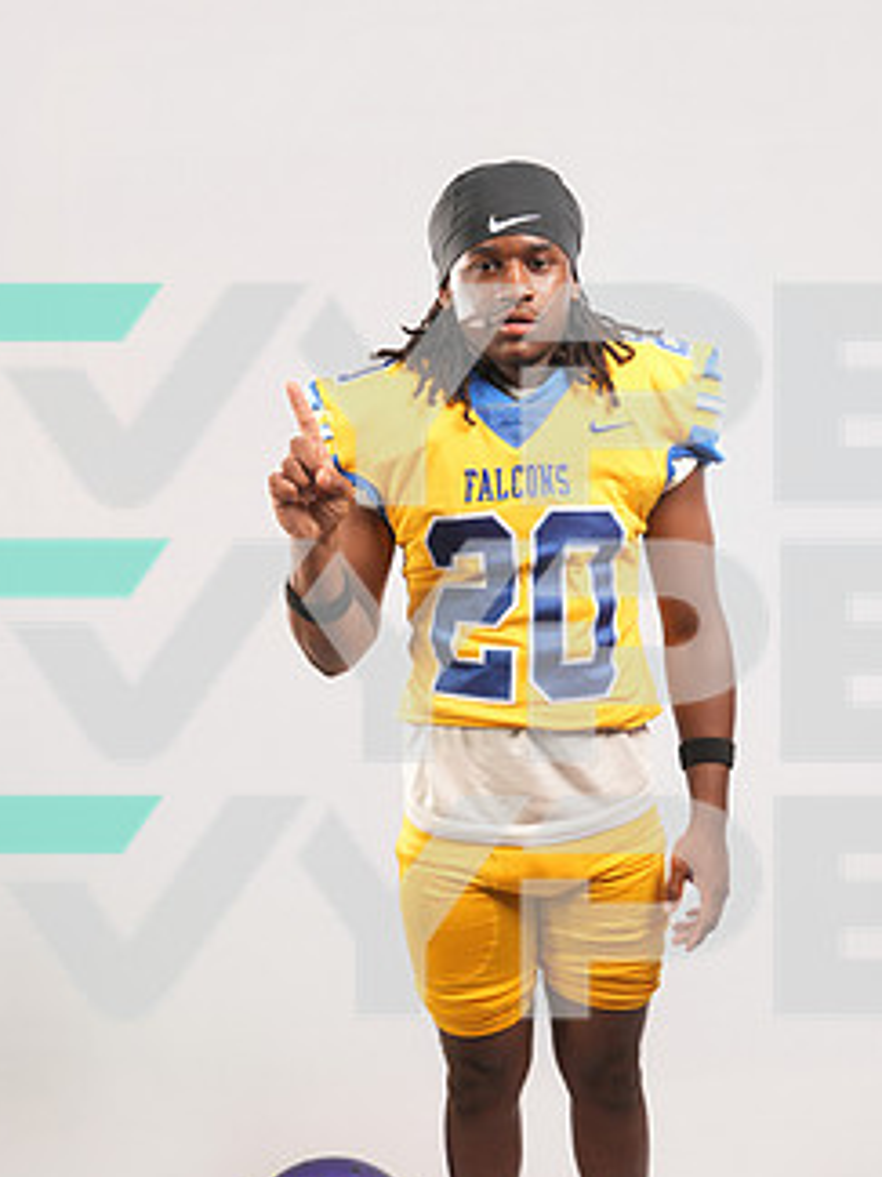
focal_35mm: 32
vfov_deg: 56.7
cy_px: 654
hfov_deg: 44.1
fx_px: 1087
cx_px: 486
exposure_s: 1/100
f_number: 5.6
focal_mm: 24
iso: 200
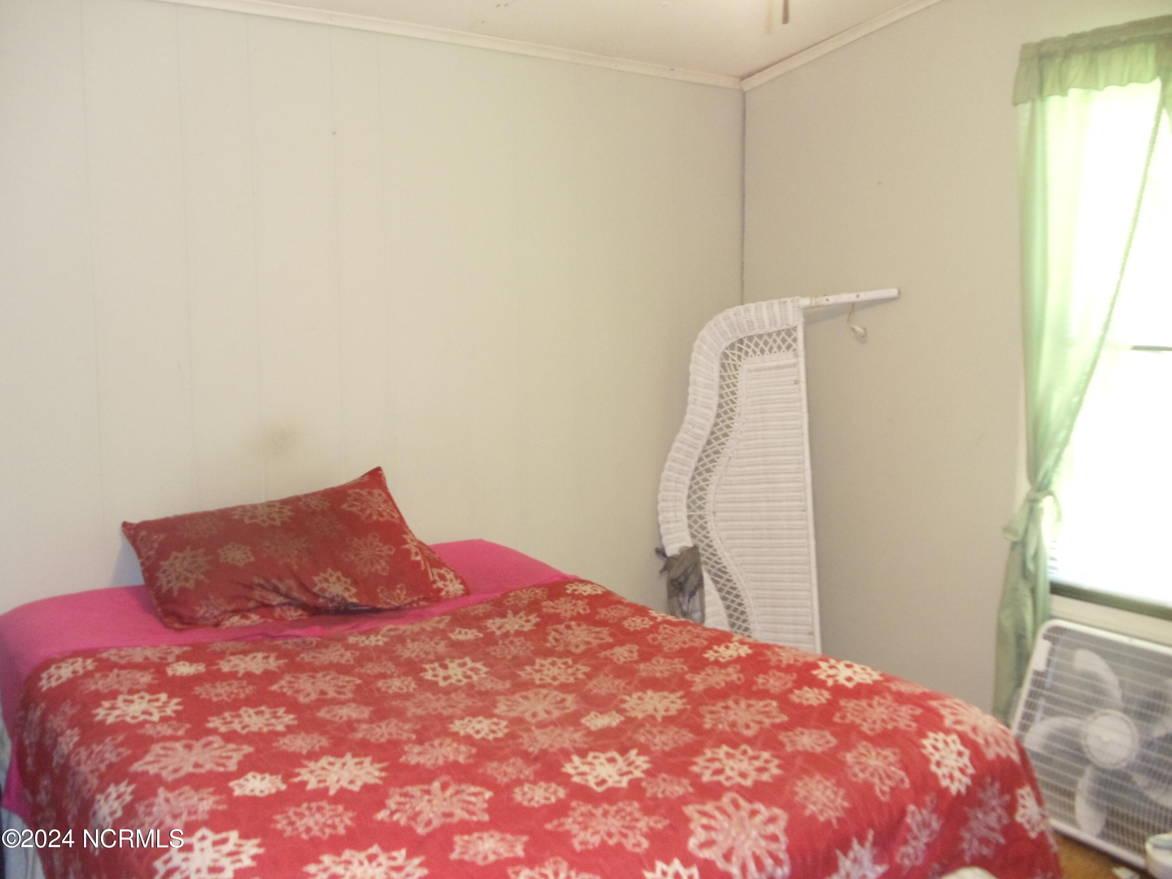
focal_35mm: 44
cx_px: 586
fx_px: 1490
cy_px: 440
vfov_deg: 32.9
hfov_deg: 42.9
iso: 400
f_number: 3.5
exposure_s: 1/10
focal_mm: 6
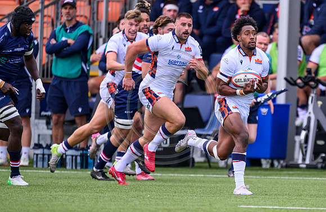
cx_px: 233
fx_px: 7413
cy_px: 142
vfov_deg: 1.6
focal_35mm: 826
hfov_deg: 2.5
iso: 2000
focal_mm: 560
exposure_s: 1/2000
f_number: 4
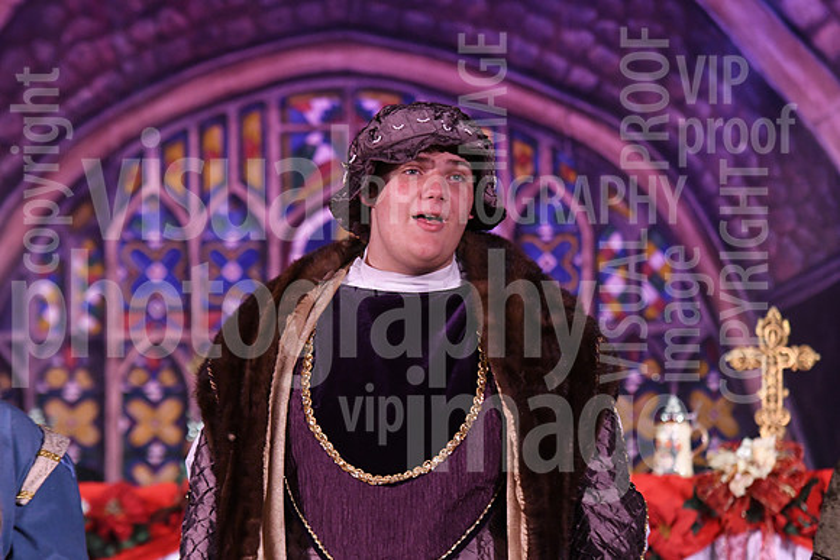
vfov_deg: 7.6
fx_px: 4201
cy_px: 280
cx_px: 420
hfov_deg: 11.4
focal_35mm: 180
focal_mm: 120
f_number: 4
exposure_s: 1/200
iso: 4000
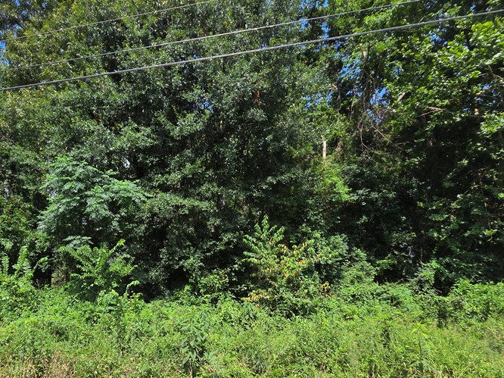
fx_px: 291
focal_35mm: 20
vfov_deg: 64.7
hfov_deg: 79.8
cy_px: 243
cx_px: 180
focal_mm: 2.2
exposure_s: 1/1142
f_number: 2.2
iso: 50
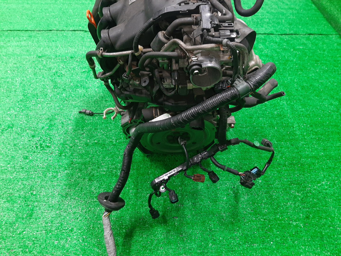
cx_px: 170
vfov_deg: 53.1
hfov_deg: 67.3
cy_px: 128
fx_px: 256
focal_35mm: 26
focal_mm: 3.93
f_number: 1.7
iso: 215
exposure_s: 1/50
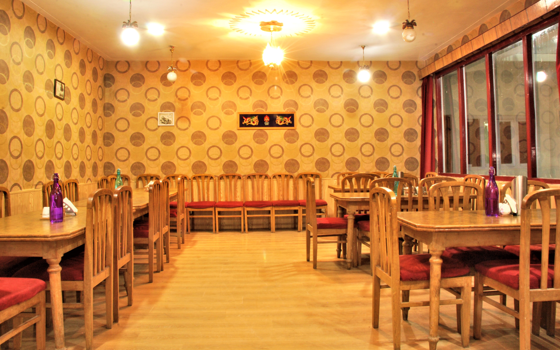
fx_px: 473
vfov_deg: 40.6
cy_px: 163
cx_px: 281
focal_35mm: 31
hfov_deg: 61.2
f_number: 22
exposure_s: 6
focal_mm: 20
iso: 400
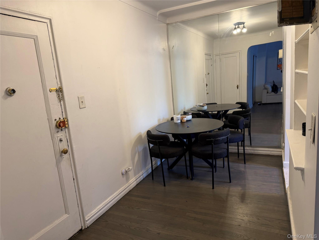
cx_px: 160
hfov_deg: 71.6
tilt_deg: -11.0
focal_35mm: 24
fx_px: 221
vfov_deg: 56.8
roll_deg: +5.3
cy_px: 120
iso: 200
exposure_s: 1/60
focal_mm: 6.76
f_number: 1.78
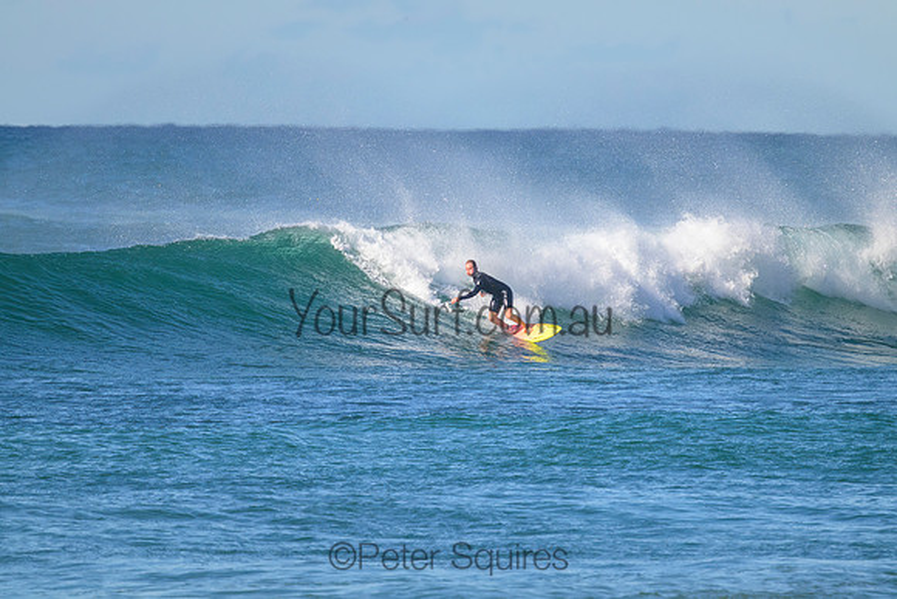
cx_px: 448
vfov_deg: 1.7
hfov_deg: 2.5
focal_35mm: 833
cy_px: 300
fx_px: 20767
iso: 1400
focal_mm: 800
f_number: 11
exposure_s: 1/2000
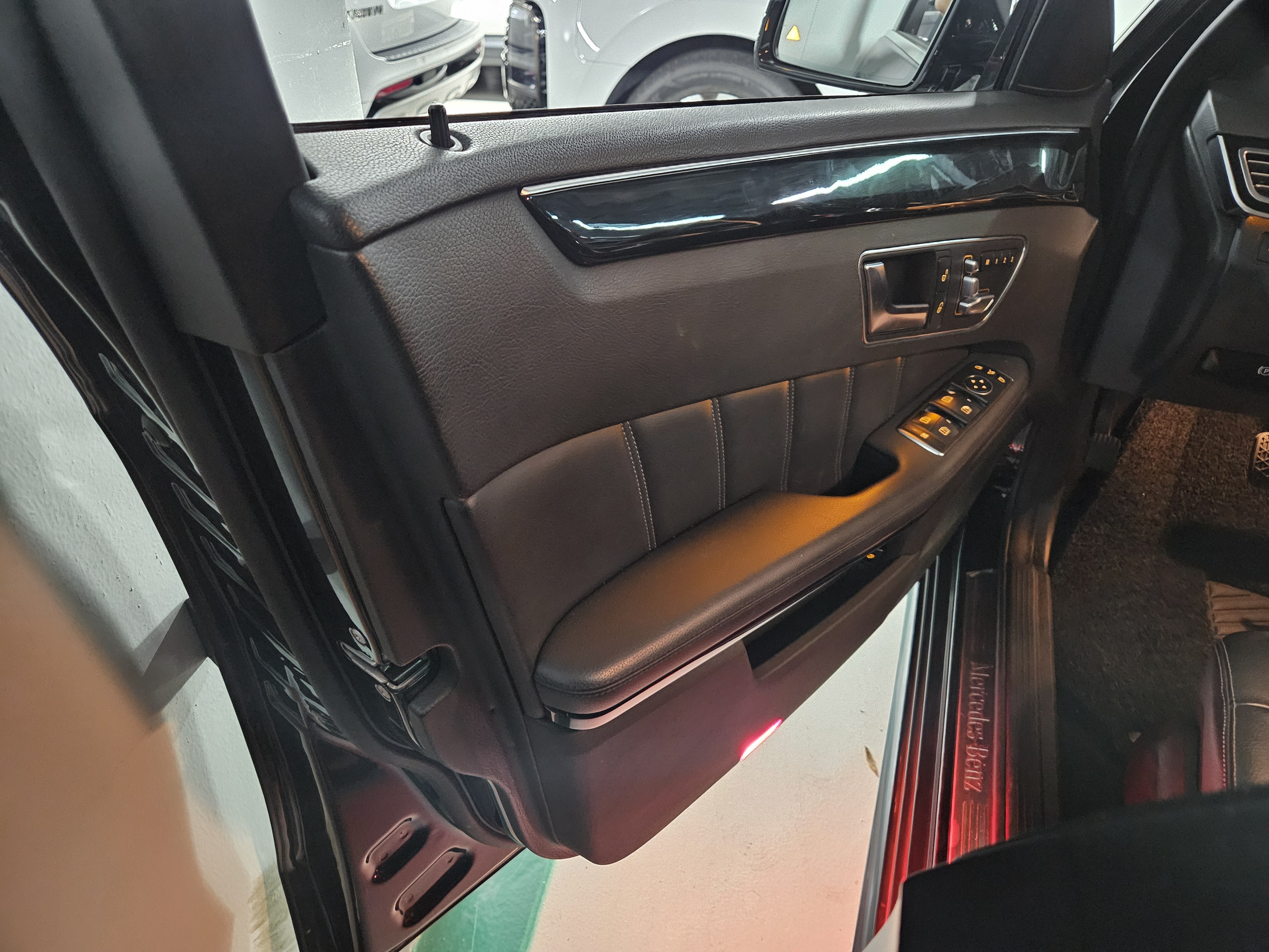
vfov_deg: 58.9
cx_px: 634
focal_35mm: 23
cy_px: 476
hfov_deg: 73.9
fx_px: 843
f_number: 1.8
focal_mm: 5.4
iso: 1600
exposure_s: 1/17.2
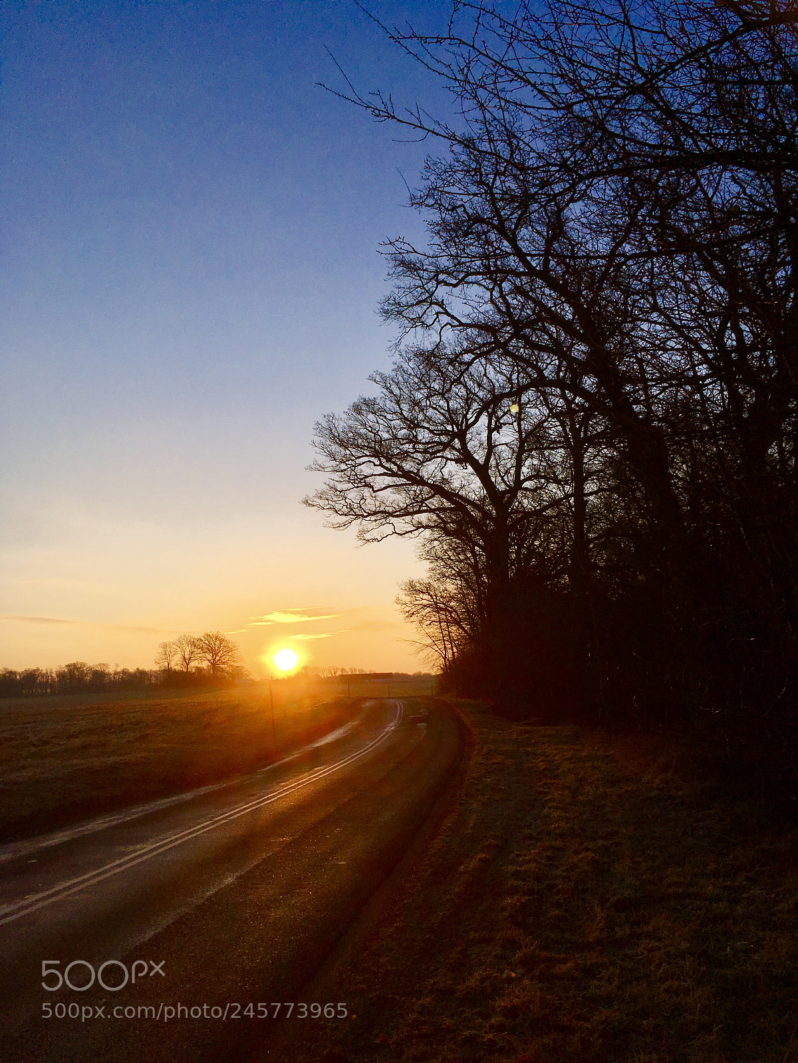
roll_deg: +2.5
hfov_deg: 48.2
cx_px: 399
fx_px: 891
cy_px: 532
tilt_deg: +7.7
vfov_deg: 61.7
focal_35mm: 29
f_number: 2.2
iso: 25
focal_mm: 4.15
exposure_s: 1/2198
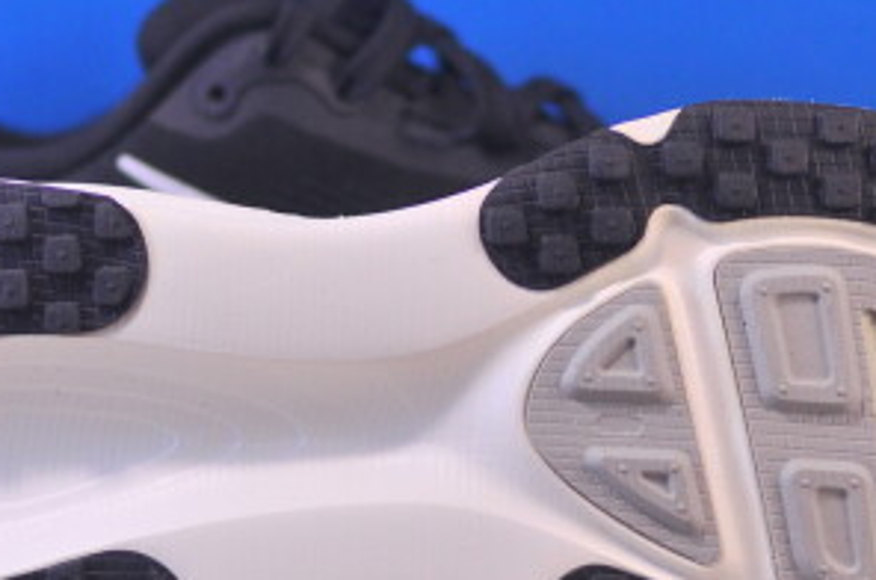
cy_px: 167
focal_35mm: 203
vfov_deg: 6.7
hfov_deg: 10.2
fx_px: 4929
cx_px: 435
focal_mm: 50
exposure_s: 1/320
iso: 250
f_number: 2.5
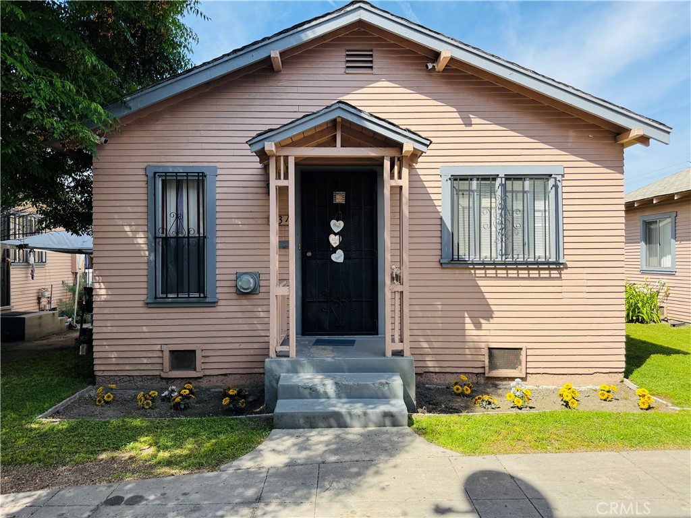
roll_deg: +0.6
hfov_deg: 71.6
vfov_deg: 56.8
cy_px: 259
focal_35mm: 24
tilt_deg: +0.4
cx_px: 346
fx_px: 479
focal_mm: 6.76
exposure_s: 1/2415
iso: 80
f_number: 1.78
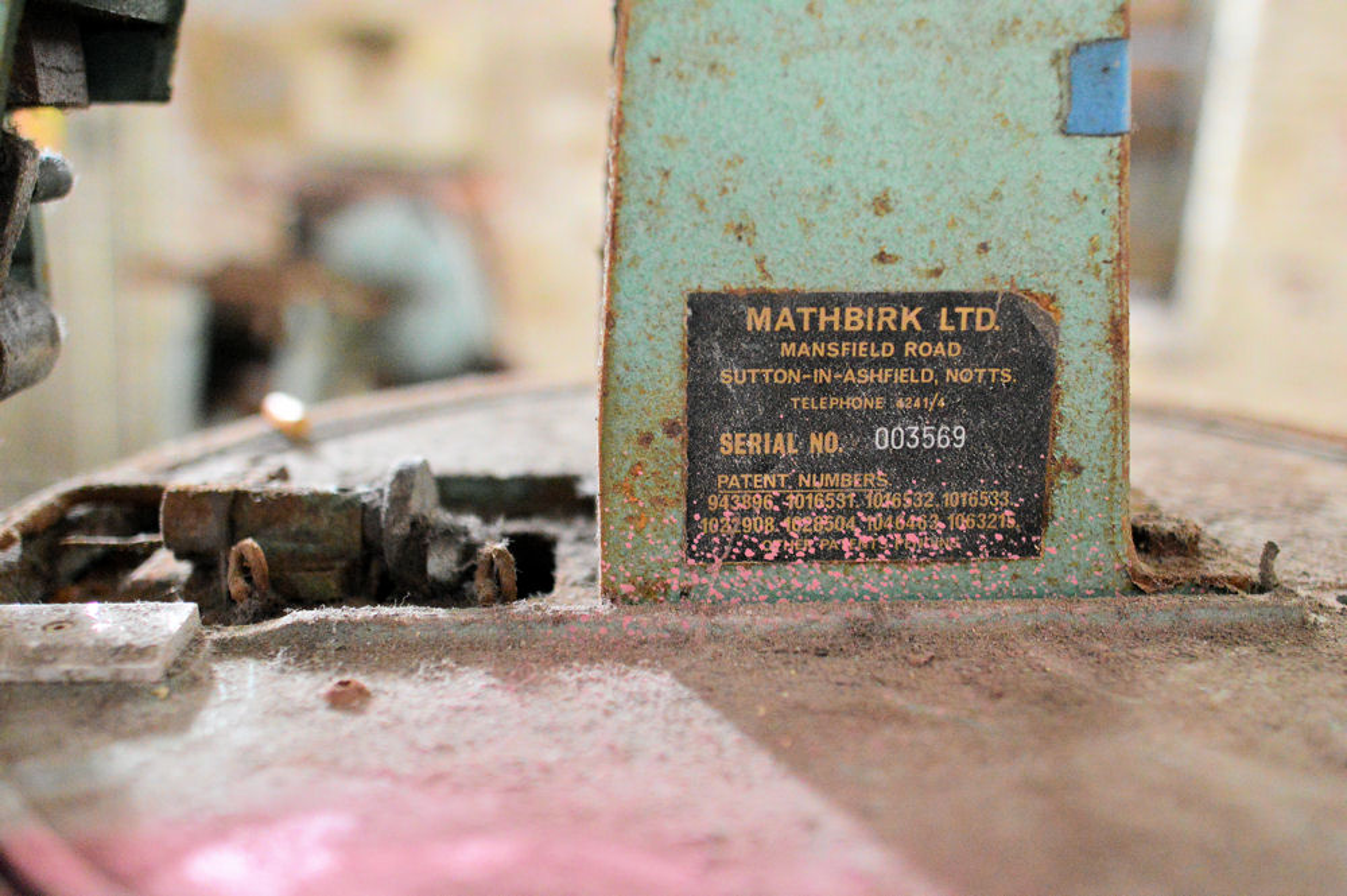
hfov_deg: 62.0
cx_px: 674
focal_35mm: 30
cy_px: 448
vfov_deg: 43.5
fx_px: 1122
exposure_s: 1/60
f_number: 1.8
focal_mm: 20
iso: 2800
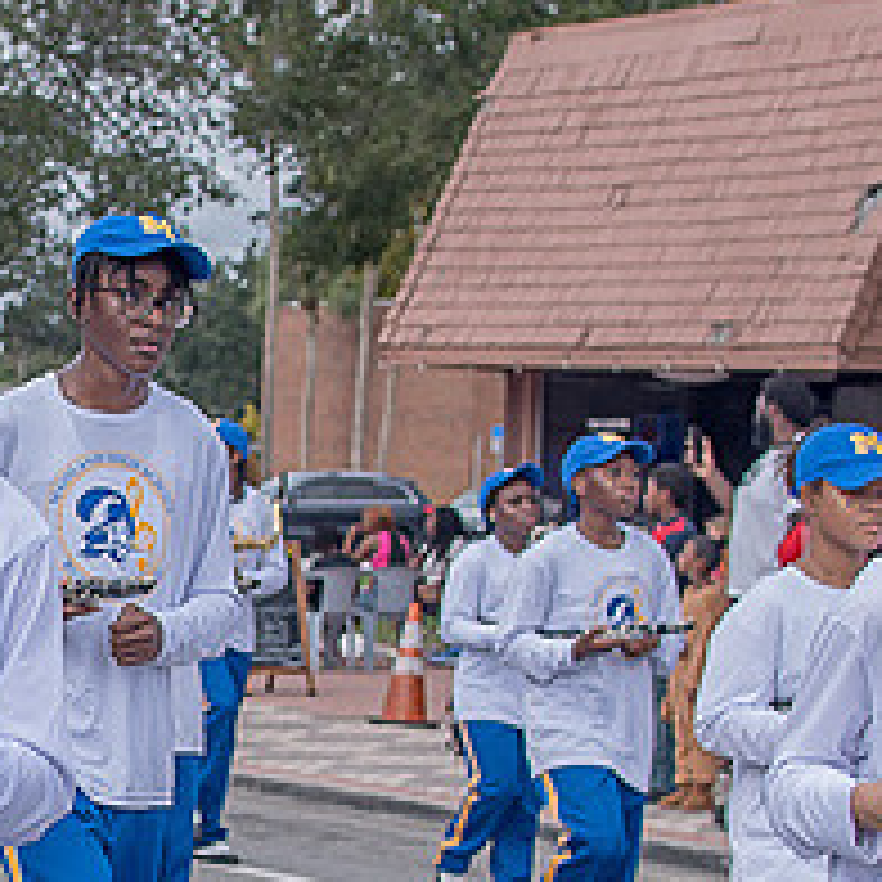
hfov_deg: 13.0
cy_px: 673
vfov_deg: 13.3
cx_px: -194
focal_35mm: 131
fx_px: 3776
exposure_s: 1/500
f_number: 4
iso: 100
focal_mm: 35
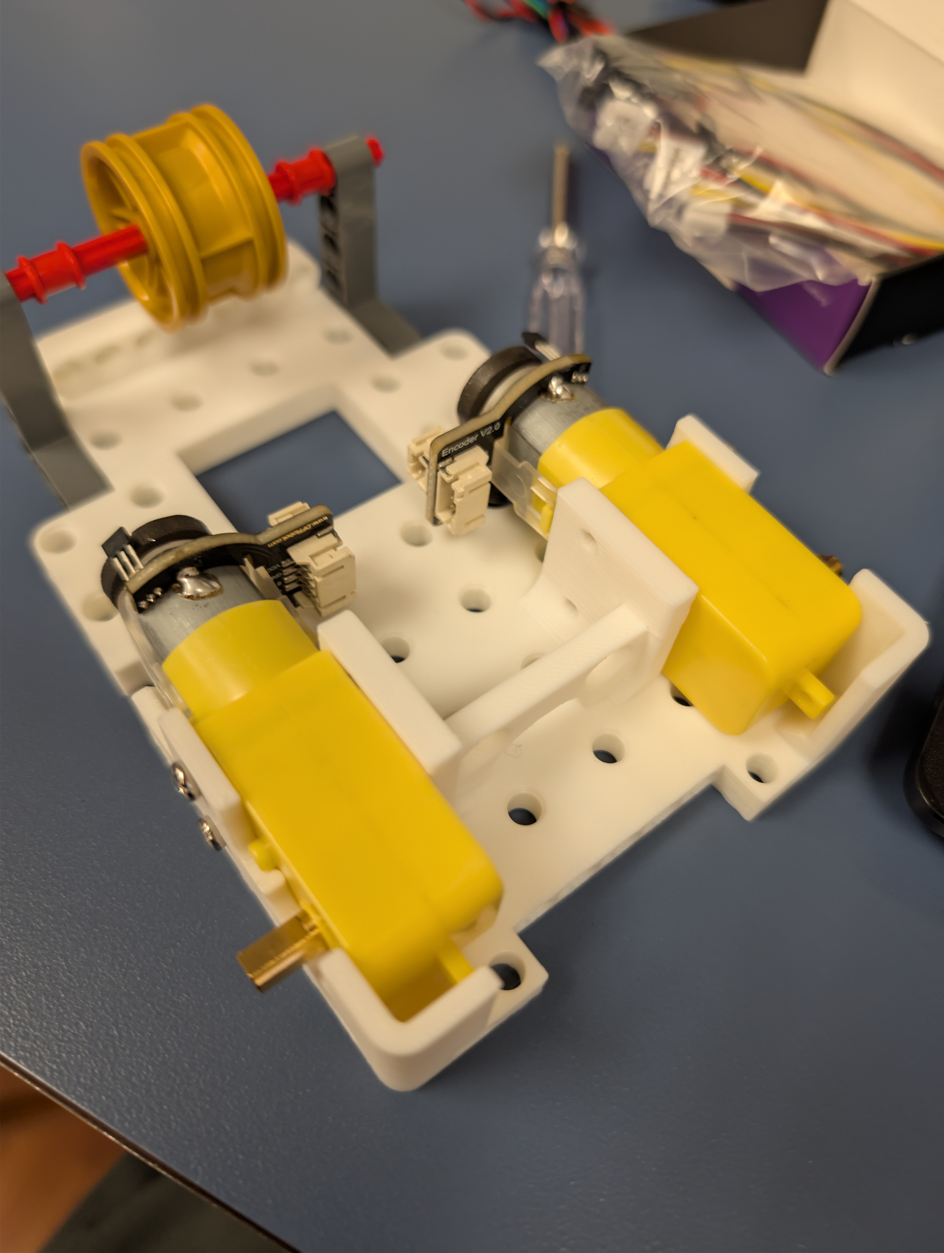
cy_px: 626
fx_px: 870
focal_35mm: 24
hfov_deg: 56.9
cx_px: 472
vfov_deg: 71.5
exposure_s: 1/125
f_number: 1.68
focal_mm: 6.9
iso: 178
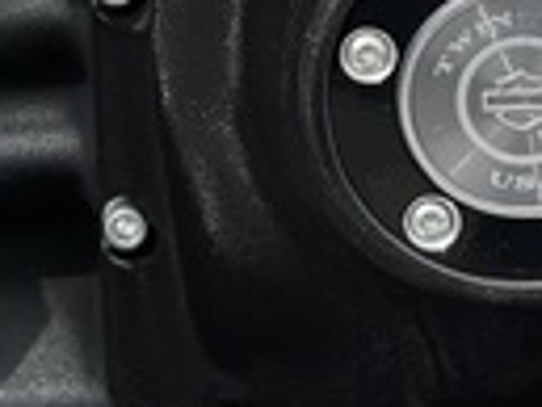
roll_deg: -1.7
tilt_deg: -25.0
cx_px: 84
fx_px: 3228
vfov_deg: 6.9
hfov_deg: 9.6
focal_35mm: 206
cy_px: -541
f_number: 1.6
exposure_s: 1/1949
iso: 50
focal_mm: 5.96
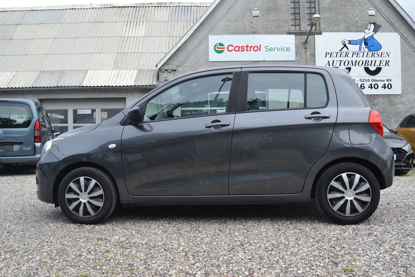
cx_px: 208
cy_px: 138
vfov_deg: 43.6
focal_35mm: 30
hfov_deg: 61.9
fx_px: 346
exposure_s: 1/160
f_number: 6.3
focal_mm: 20
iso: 100
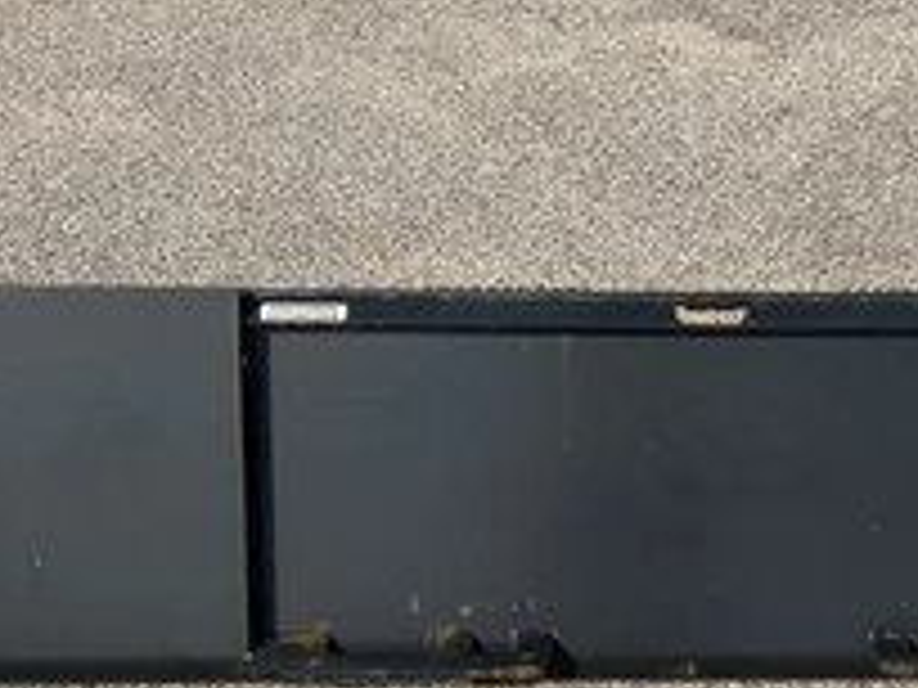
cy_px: 486
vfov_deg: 25.5
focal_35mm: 57
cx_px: 670
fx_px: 1512
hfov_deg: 33.2
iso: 25
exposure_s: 1/1675
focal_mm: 3
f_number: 1.8
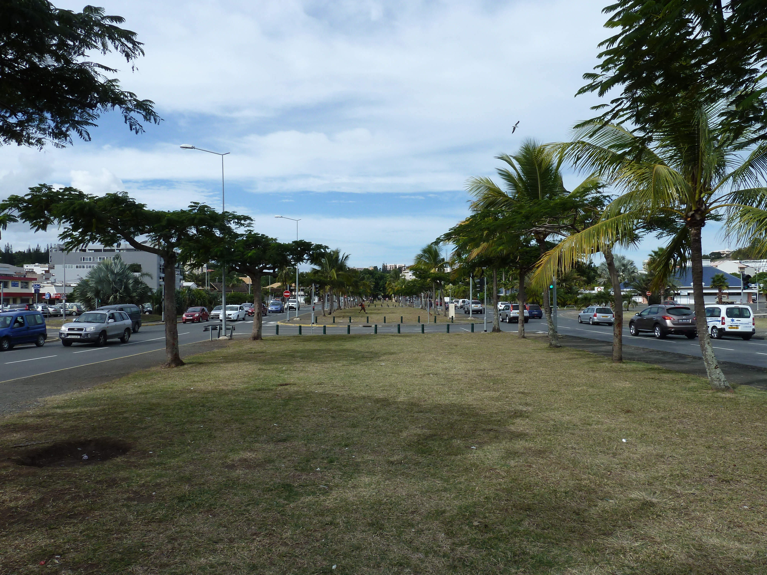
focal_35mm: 25
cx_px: 384
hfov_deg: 69.4
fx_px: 554
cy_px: 288
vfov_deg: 54.9
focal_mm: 4.1
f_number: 5
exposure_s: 1/400
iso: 80
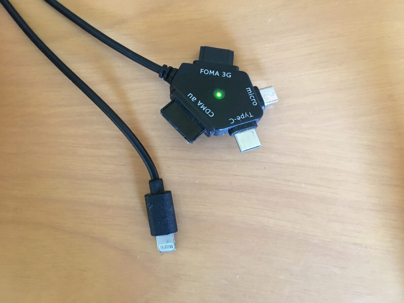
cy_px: 152
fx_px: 338
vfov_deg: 48.2
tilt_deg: -84.8
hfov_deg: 61.7
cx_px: 202
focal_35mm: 29
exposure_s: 1/30
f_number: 2.2
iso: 160
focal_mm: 4.15
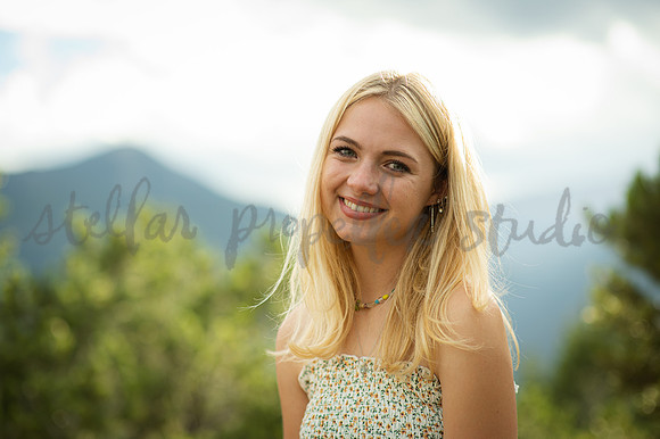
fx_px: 1557
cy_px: 220
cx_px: 330
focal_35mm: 85
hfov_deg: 23.9
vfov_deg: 16.1
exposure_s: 1/1250
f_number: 2.2
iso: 200
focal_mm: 85
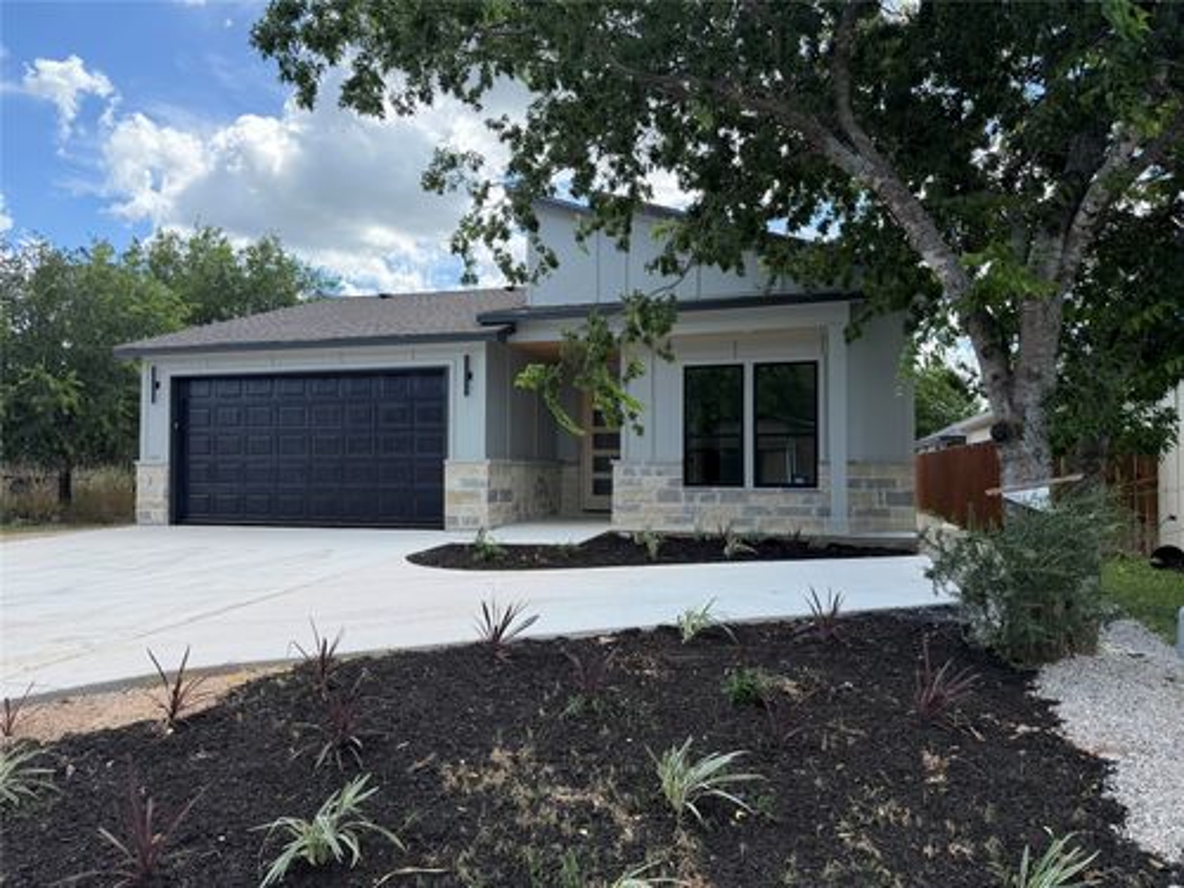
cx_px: 592
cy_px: 444
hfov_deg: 71.6
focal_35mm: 24
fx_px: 821
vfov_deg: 56.8
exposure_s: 1/2445
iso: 100
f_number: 1.78
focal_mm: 6.76
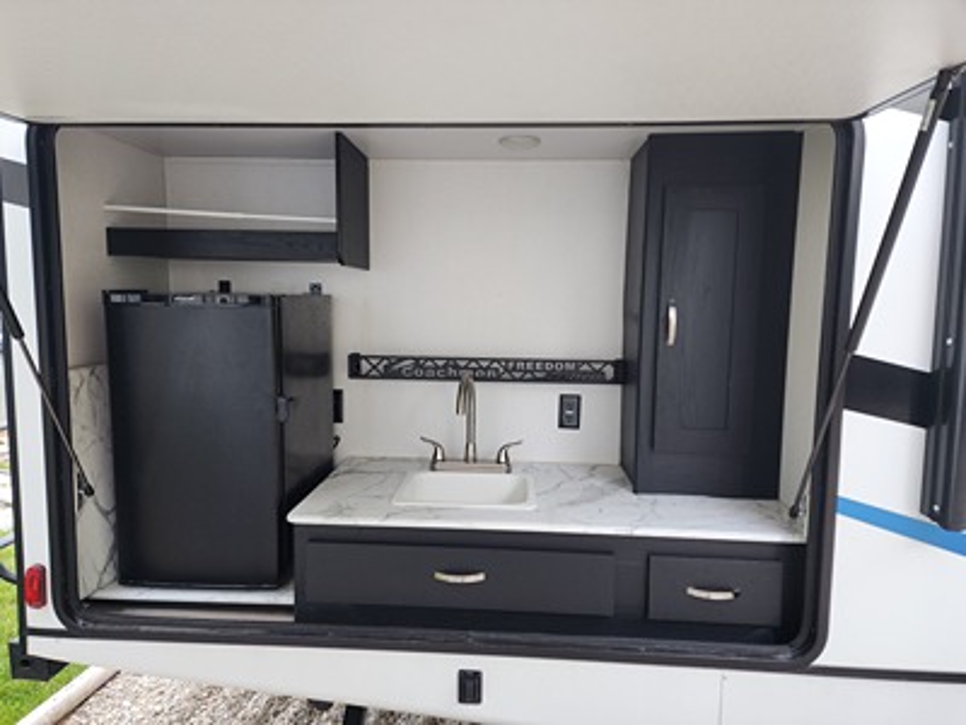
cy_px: 362
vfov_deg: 58.9
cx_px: 483
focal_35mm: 23
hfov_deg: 73.9
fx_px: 642
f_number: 1.8
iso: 50
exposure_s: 1/60
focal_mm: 6.4
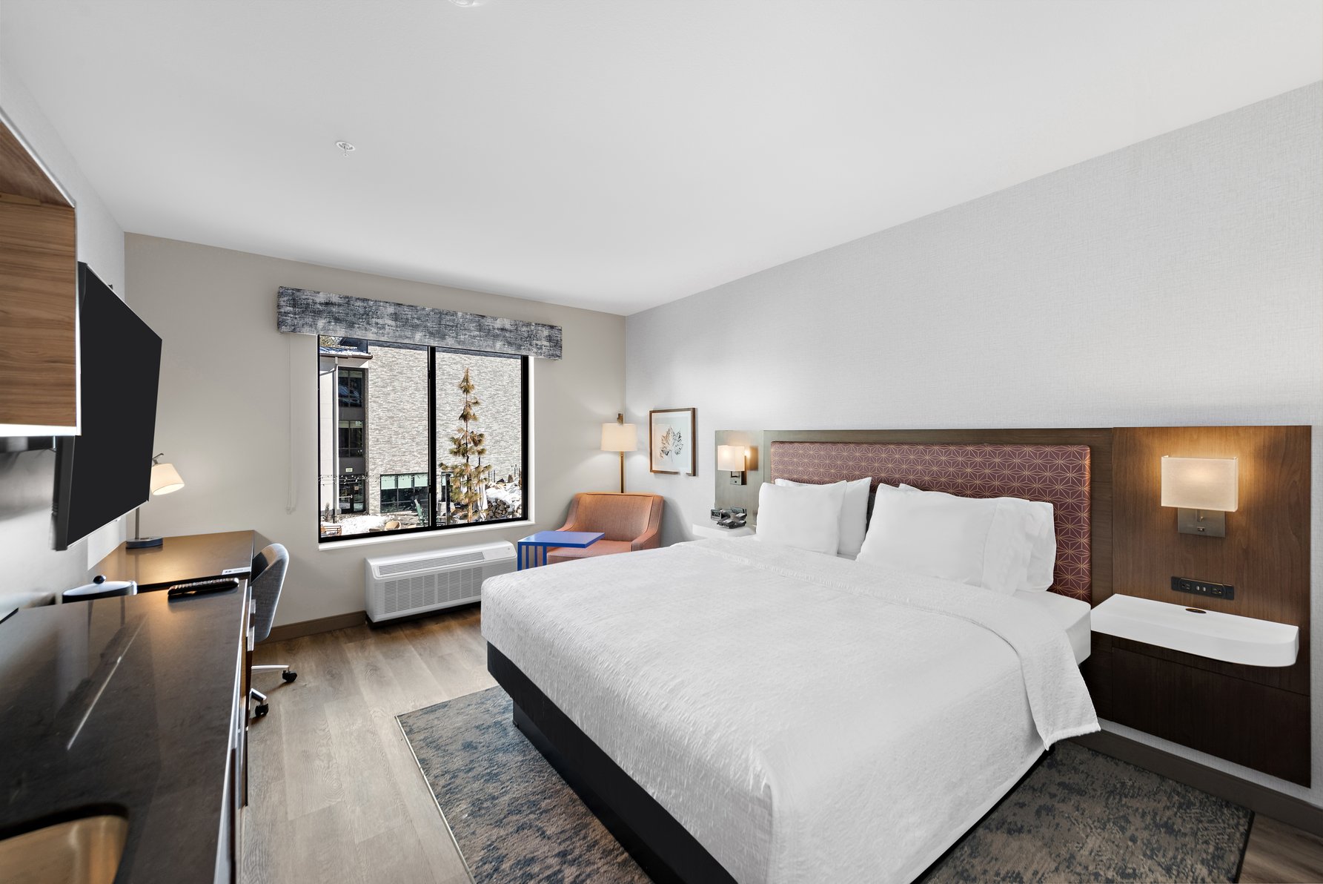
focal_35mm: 14
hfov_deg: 104.2
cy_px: 442
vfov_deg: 81.3
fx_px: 515
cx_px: 662
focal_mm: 14
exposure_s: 1/200
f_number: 7.1
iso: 125
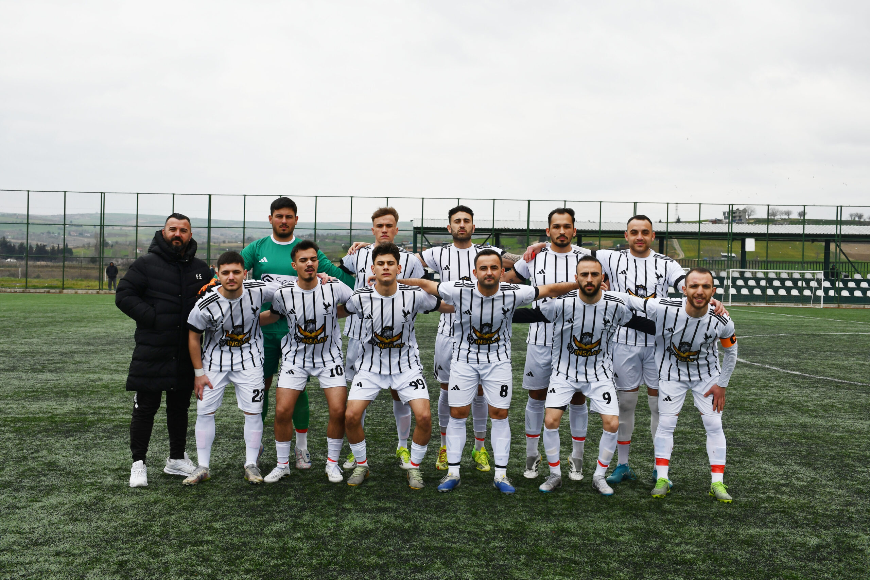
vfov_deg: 34.2
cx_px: 435
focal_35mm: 39
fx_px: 942
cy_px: 290
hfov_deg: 49.6
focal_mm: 26
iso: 200
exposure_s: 1/250
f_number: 8
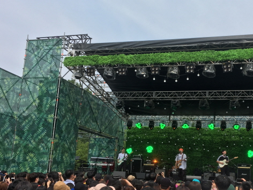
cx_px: 170
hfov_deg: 43.2
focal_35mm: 43
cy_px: 120
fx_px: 314
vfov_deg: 33.4
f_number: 2.2
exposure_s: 1/1399
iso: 25
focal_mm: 4.15
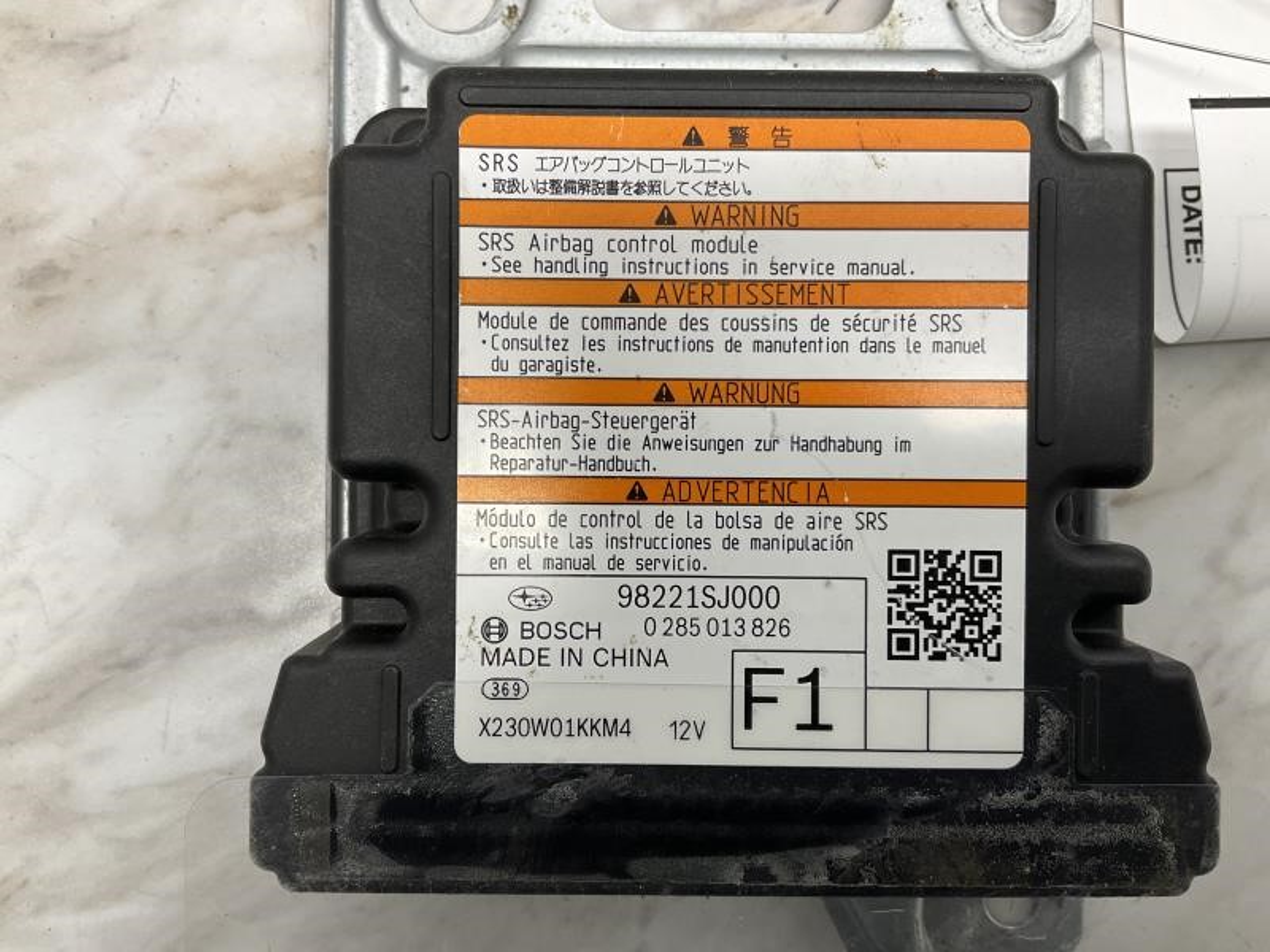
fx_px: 1064
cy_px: 476
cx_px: 635
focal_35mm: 29
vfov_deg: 48.2
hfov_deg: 61.7
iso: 25
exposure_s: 1/322
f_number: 1.8
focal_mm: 3
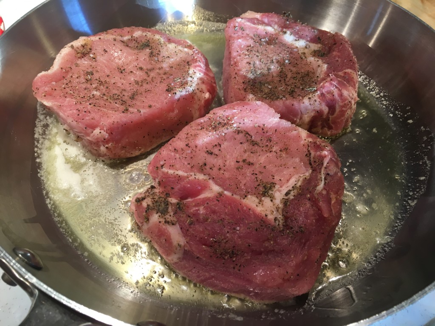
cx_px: 218
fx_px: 364
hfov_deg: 61.7
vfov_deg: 48.2
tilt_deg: -51.7
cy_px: 163
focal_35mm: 29
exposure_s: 1/30
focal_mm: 4.15
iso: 50
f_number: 2.2
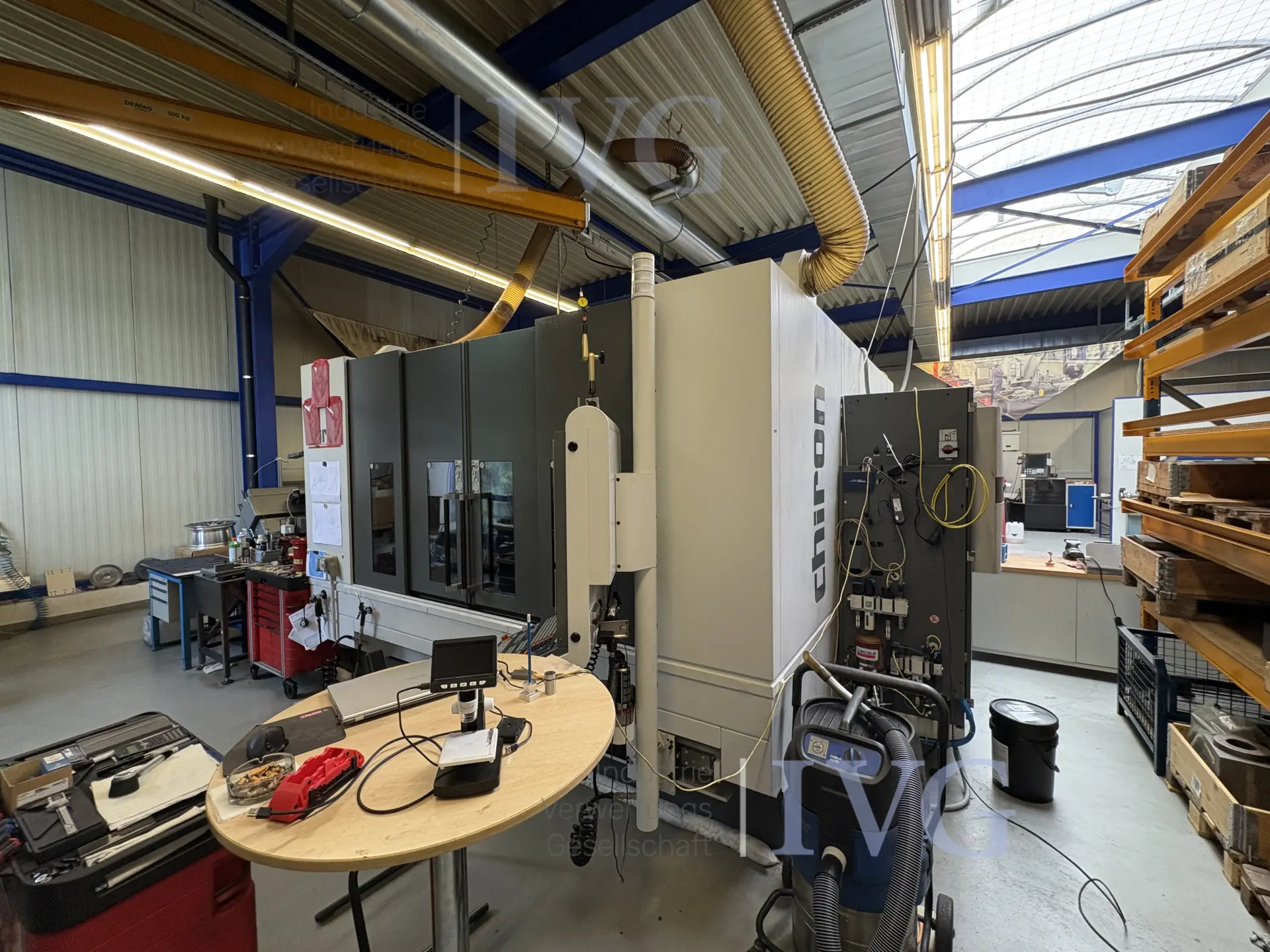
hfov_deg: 102.1
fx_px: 514
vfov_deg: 85.7
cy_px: 476
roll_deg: +0.9
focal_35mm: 14
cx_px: 635
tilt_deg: -1.6
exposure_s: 1/87
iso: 250
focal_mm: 2.22
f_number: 2.2
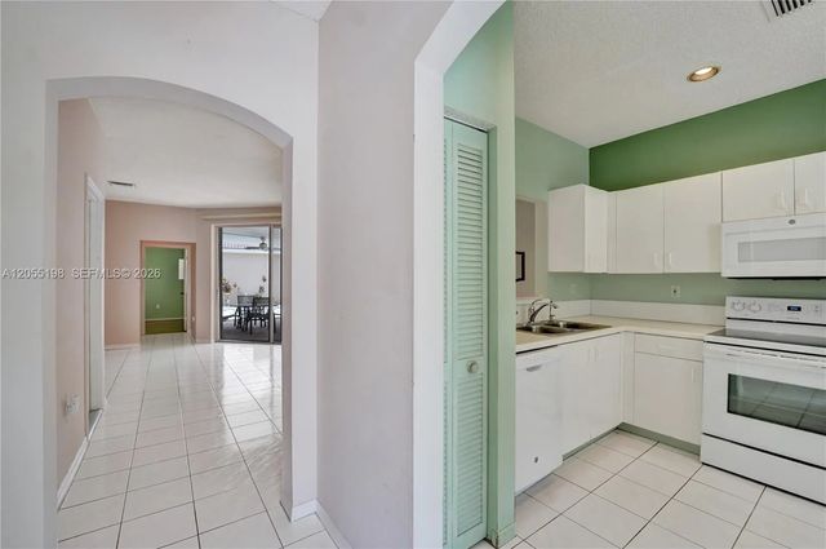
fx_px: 321
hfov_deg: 104.3
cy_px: 274
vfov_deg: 81.1
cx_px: 413
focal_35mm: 14
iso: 1250
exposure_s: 1/400
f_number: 4.5
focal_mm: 14
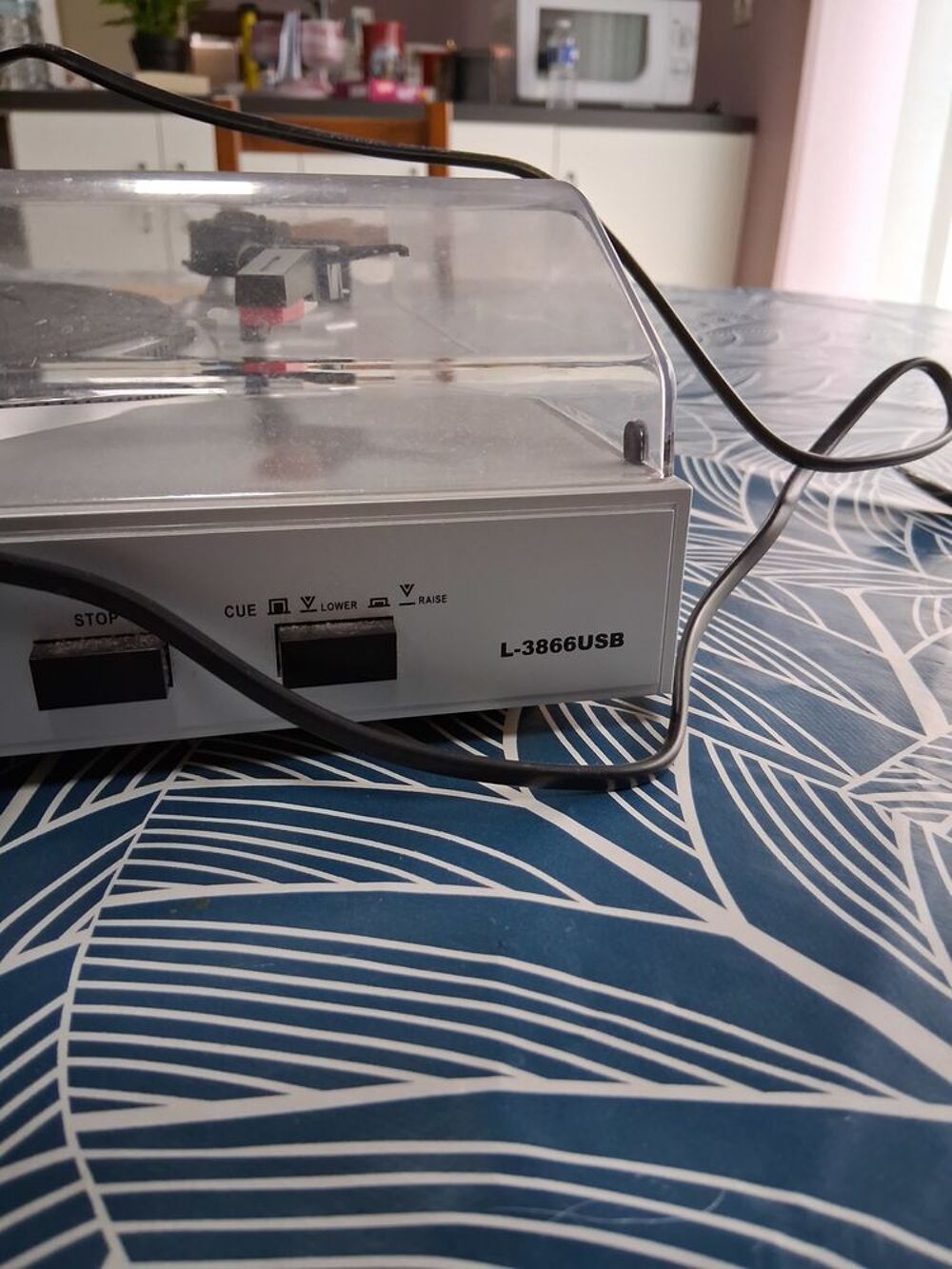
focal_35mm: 26
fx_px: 953
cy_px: 634
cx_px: 476
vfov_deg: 67.3
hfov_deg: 53.1
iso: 500
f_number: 1.8
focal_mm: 3.98
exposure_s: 1/50
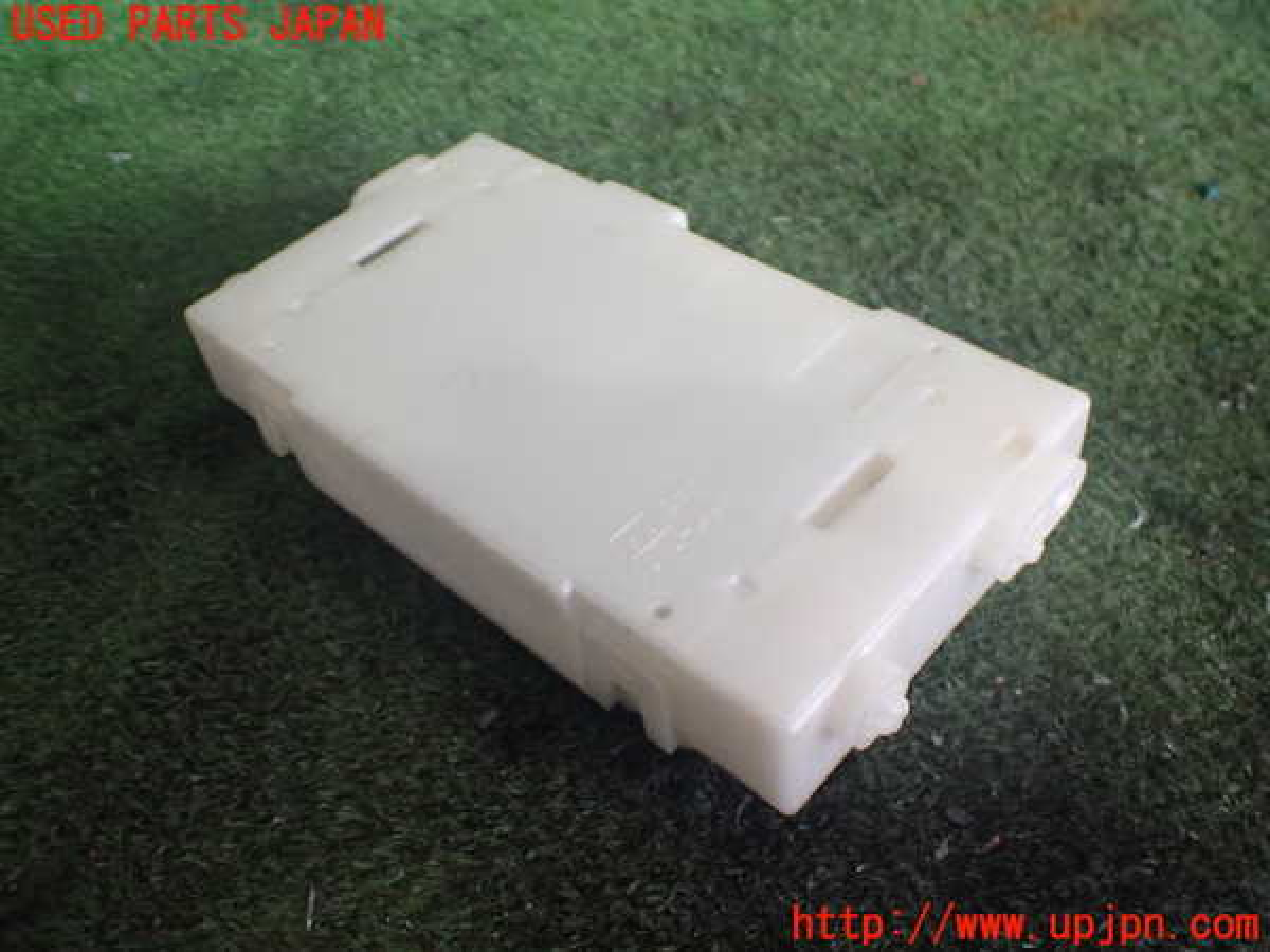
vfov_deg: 46.8
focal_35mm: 30
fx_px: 1101
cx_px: 635
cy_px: 476
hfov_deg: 60.0
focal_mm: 5.4
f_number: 2.3
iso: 400
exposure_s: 1/125
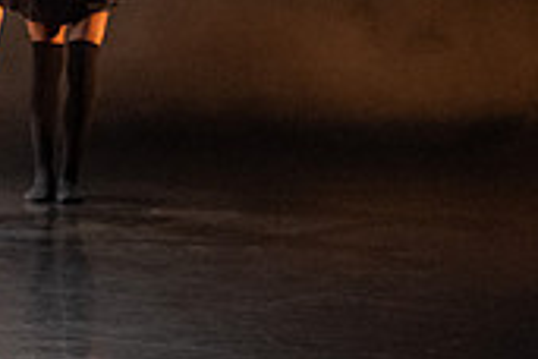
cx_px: -140
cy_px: -224
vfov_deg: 4.3
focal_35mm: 315
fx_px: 4707
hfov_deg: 6.5
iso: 4000
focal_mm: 75
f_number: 3.2
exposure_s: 1/200
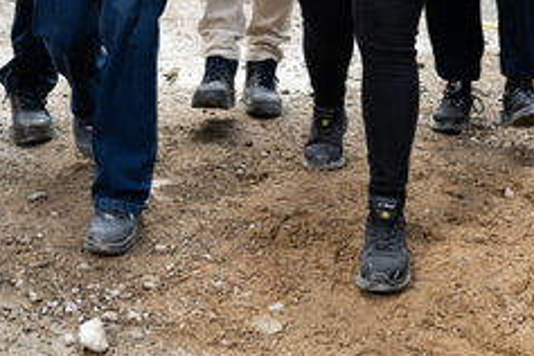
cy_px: -195
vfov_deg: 15.4
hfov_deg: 25.0
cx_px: 302
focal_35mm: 81
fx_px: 1201
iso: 50
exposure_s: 1/200
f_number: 3.5
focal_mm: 24
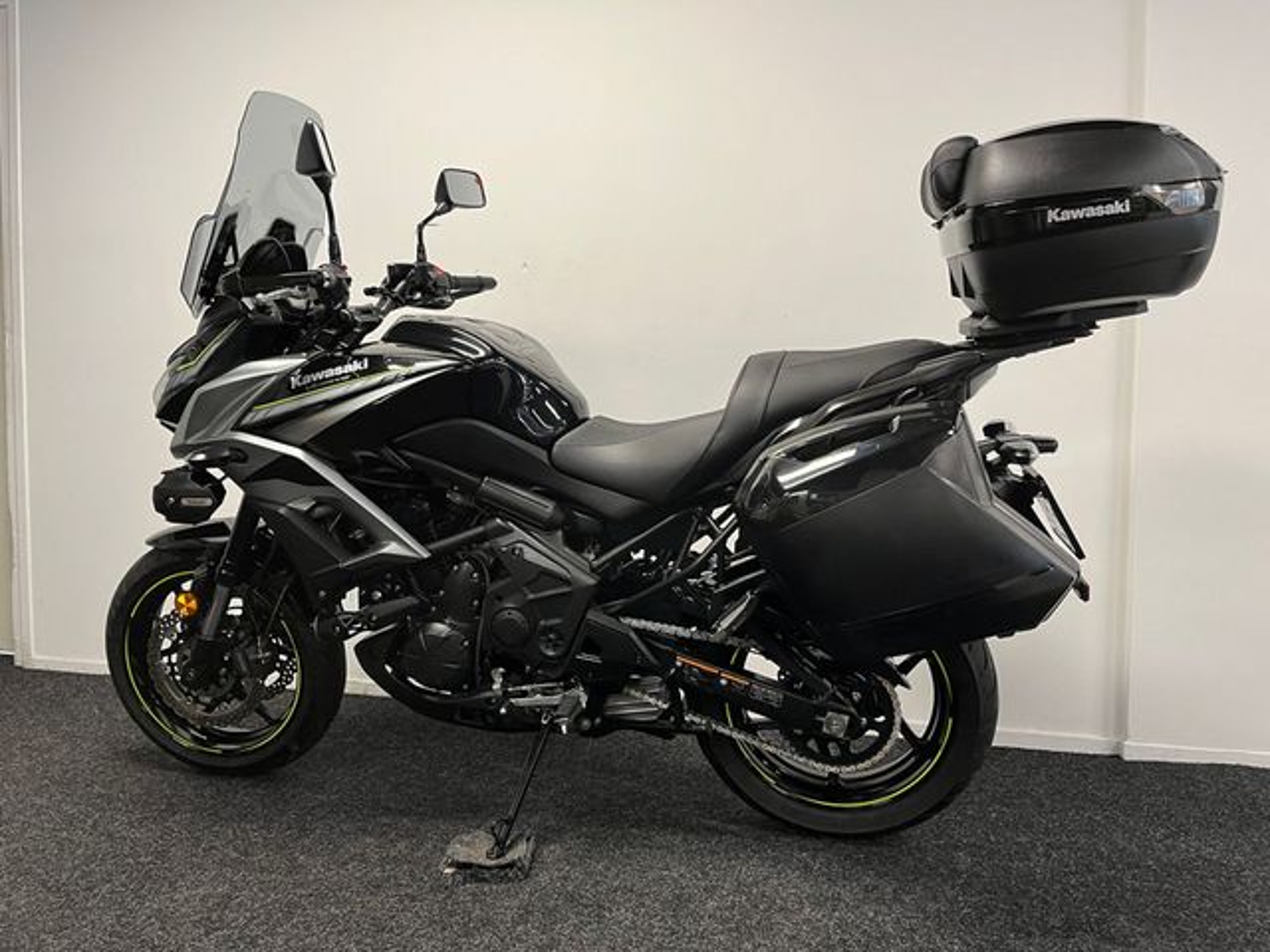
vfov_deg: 53.1
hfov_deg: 67.3
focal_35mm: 26
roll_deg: -0.7
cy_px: 476
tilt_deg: -3.5
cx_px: 635
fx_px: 954
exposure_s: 1/50
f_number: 1.6
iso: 100
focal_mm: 5.1
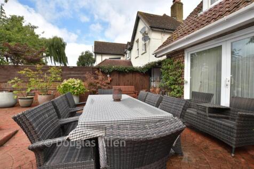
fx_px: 106
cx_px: 127
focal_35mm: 15
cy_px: 84
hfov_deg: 100.4
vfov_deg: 77.3
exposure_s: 1/125
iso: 125
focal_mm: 10
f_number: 8
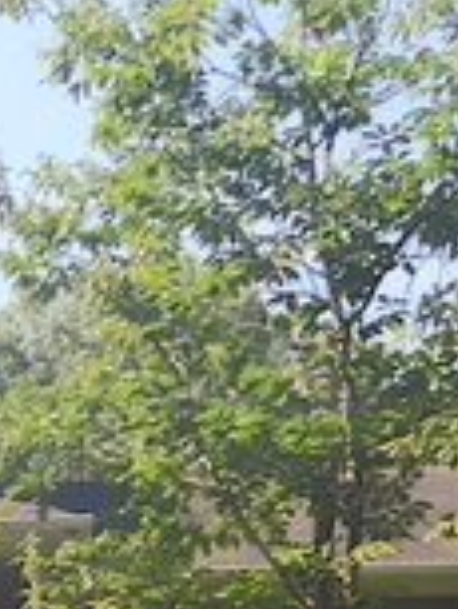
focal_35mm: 117
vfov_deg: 16.5
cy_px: 597
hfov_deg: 11.8
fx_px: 2061
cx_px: -346
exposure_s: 1/640
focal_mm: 6.2
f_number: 3.2
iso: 100
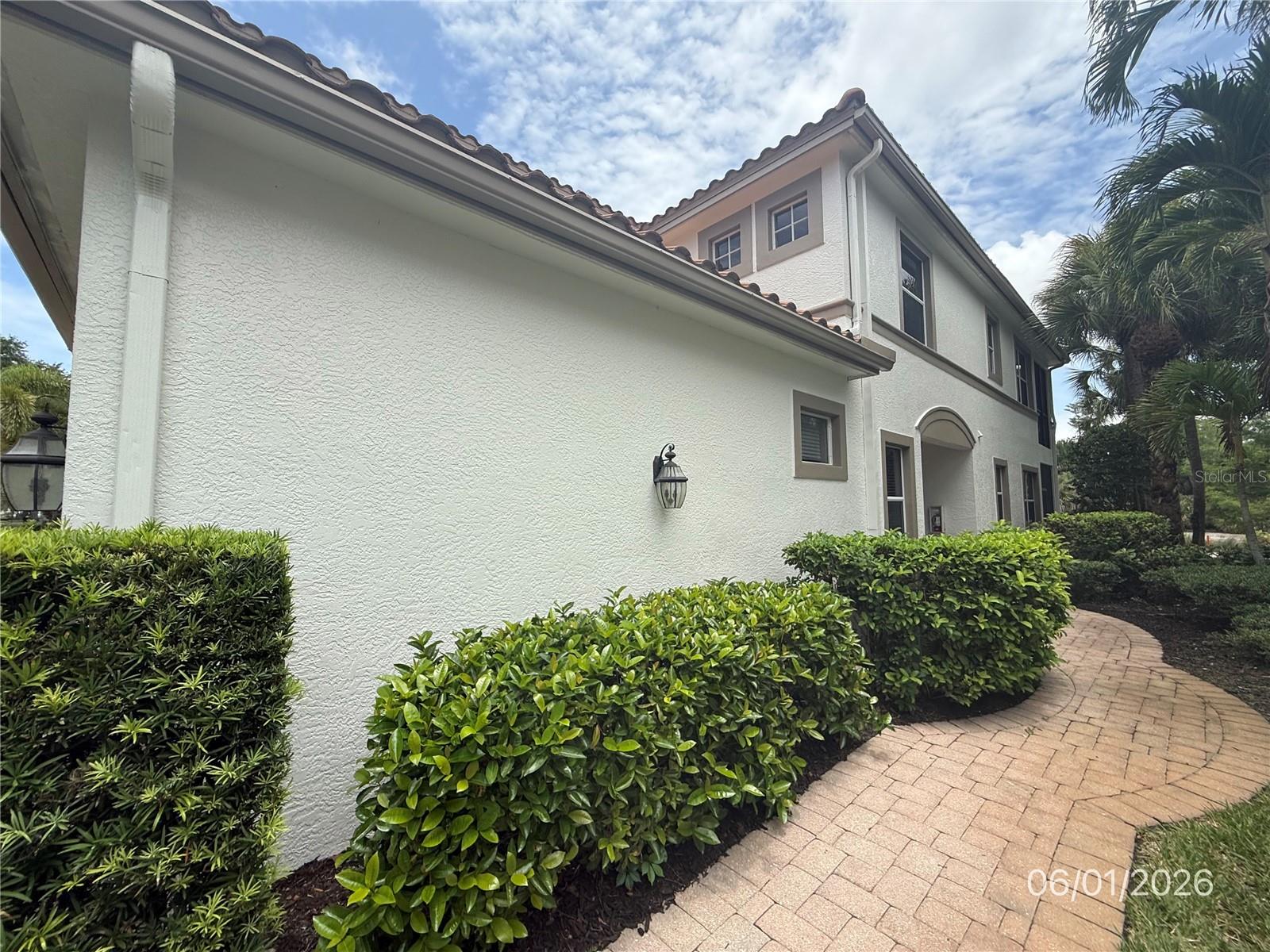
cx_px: 635
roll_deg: +1.3
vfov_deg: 85.7
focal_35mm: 14
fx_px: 514
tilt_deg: +4.3
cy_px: 476
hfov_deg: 102.1
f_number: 2.2
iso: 50
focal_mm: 2.22
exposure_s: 1/1795
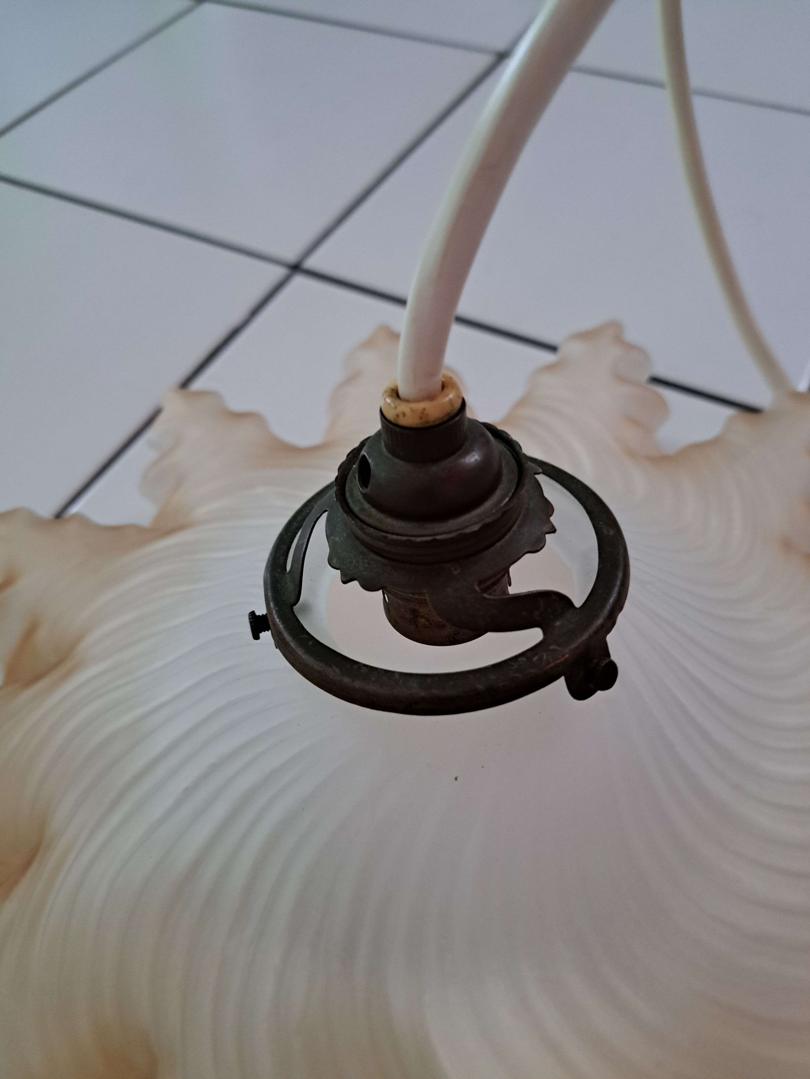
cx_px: 405
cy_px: 540
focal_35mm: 24
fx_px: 749
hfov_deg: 56.8
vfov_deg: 71.6
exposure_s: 1/33
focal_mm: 5.23
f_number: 1.8
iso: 500
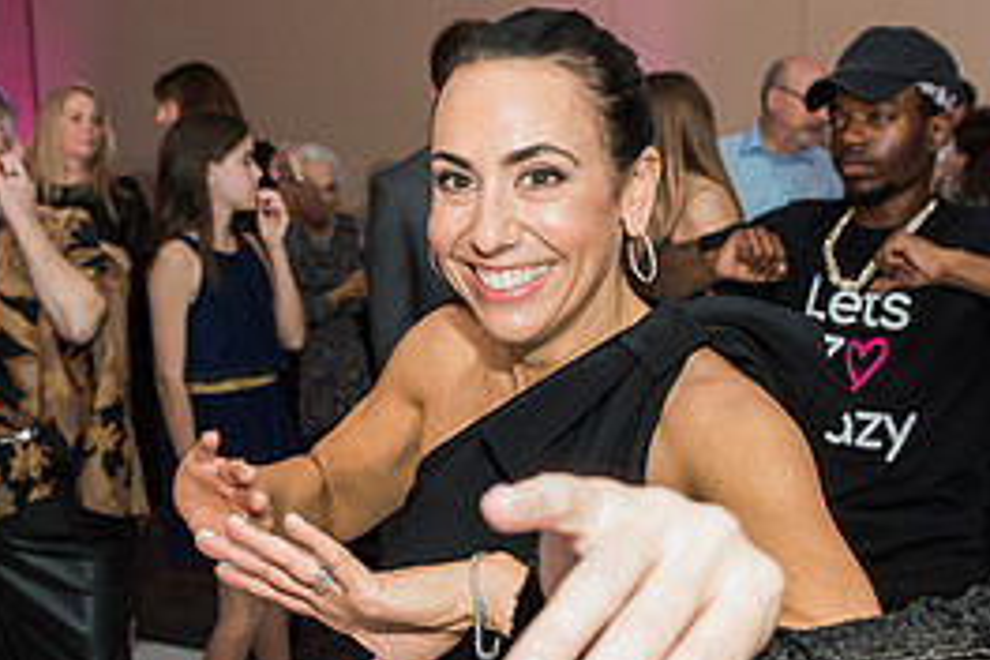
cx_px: 471
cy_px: 455
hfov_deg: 33.9
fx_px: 1622
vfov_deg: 22.9
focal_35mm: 59
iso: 1000
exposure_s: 1/100
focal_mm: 24
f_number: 4.5
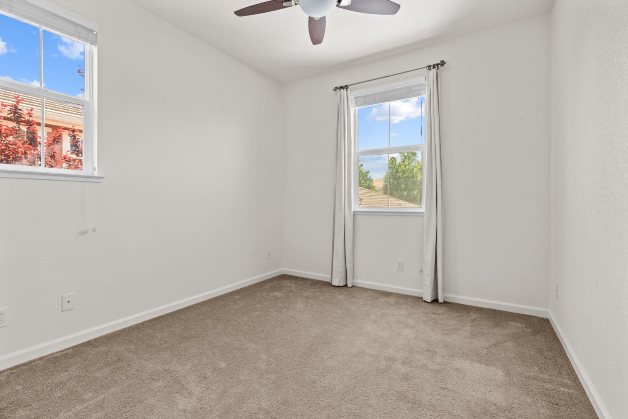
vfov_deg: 73.7
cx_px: 314
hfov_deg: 96.7
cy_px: 210
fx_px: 279
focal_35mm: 16
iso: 100
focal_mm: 16
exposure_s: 1/1.67
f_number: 8
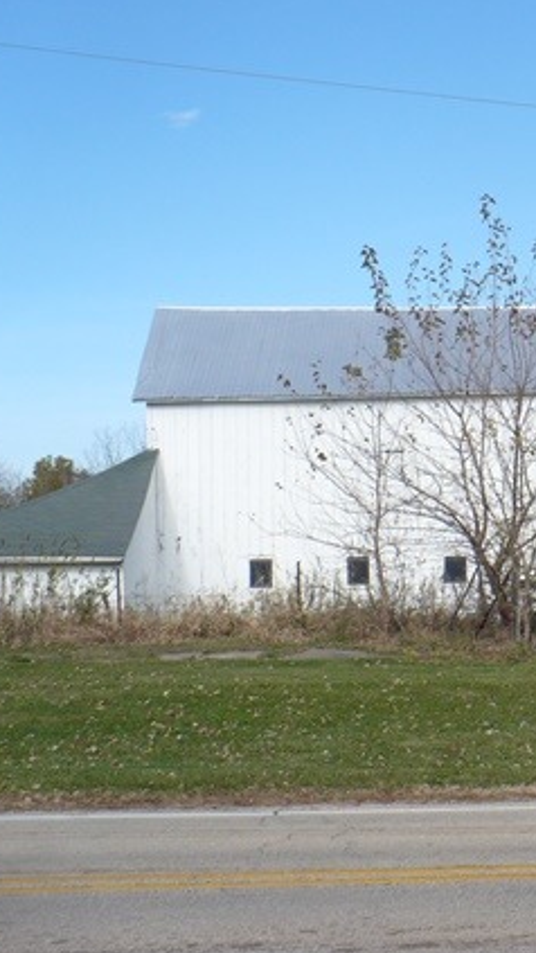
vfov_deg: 34.3
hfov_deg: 18.4
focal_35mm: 61
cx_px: 687
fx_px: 1541
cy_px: 419
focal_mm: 6.1
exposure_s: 1/200
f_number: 8
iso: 100
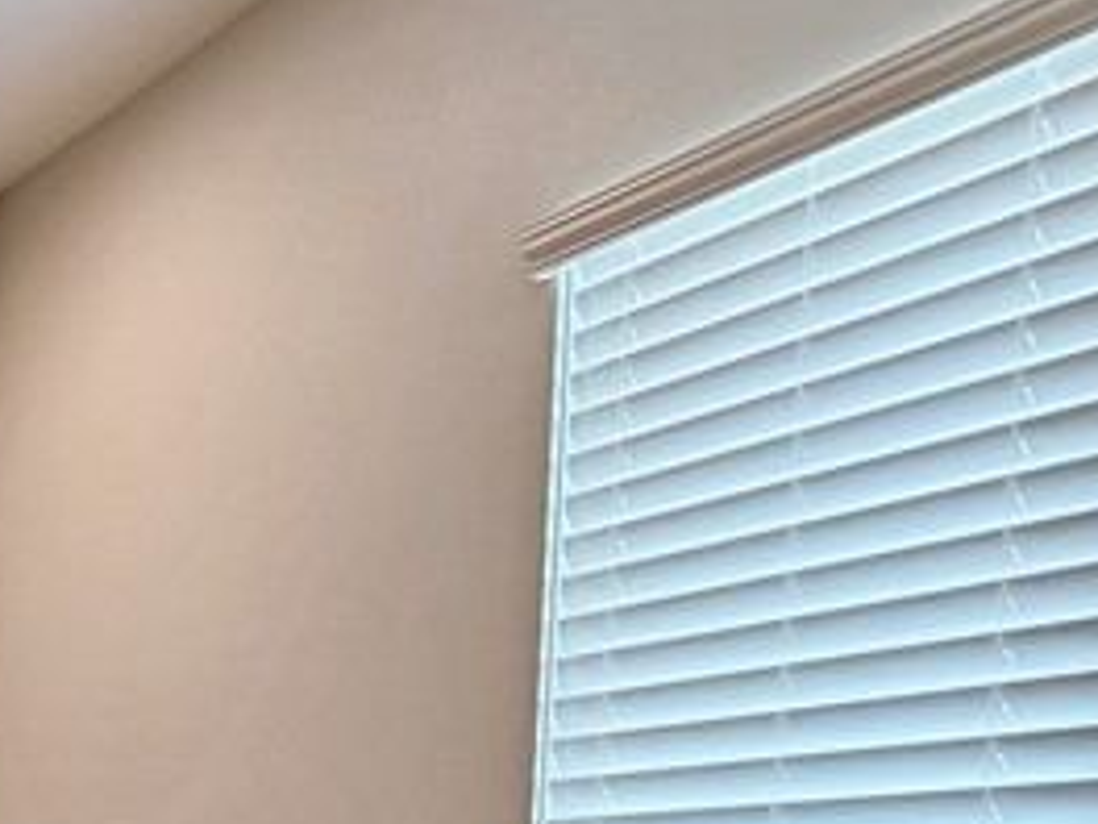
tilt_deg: -4.5
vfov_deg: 15.1
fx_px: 2950
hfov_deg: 16.7
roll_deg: -1.1
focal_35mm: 93
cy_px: 1086
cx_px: -994
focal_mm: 6.76
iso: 160
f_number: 1.78
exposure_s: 1/60
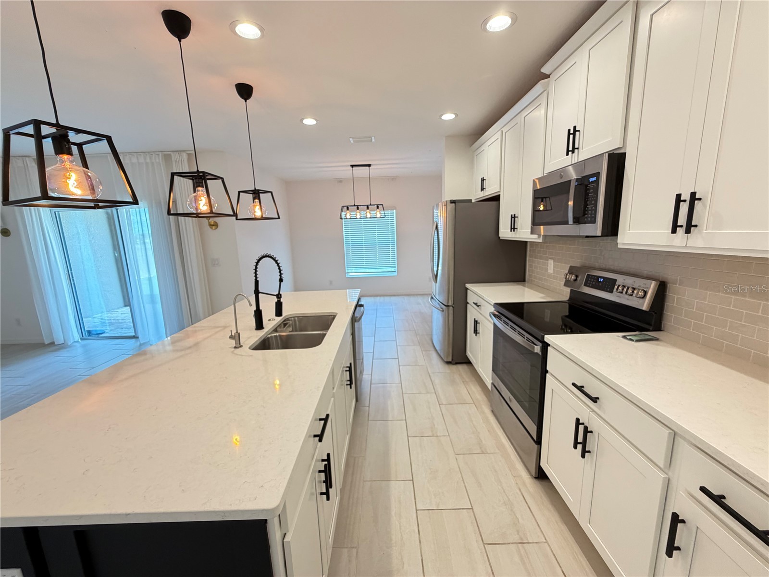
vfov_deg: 85.7
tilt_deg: -10.2
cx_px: 384
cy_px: 288
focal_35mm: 14
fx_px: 311
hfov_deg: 102.1
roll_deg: +2.6
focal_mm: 2.22
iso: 320
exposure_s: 1/60
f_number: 2.2
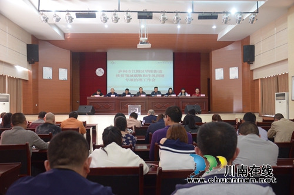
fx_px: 269
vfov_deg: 39.8
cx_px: 147
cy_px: 98
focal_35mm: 33
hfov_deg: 57.3
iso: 1600
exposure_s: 1/30
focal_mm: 22
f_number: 3.8
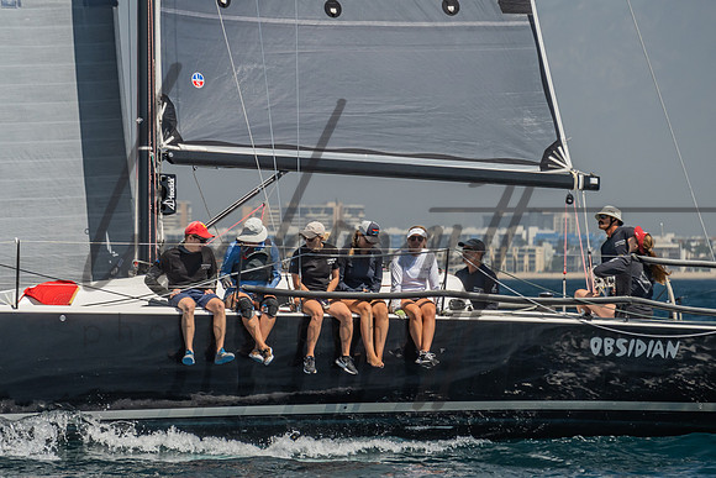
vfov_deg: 3.4
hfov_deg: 5.1
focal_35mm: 405
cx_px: 223
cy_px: 201
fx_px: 8053
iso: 160
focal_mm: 200
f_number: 6.3
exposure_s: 1/640
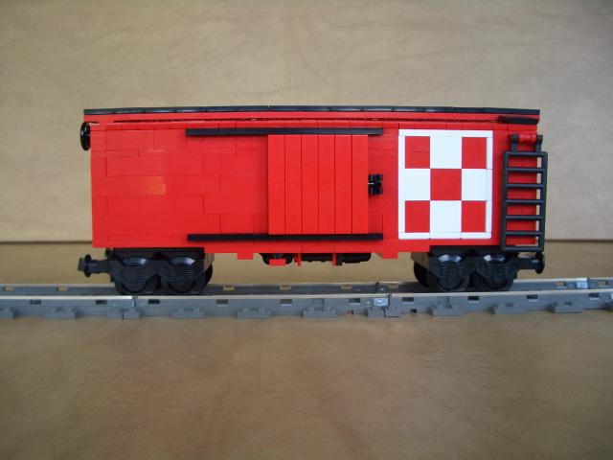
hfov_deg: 52.6
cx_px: 306
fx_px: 620
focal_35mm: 35
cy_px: 230
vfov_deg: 40.7
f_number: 2.6
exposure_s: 1/100
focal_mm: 5.8
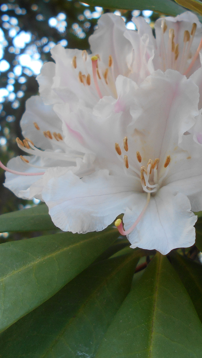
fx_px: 419
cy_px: 174
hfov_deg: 26.9
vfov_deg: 46.4
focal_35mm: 44
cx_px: 141
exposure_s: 1/40
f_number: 3.2
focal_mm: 4.6
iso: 80
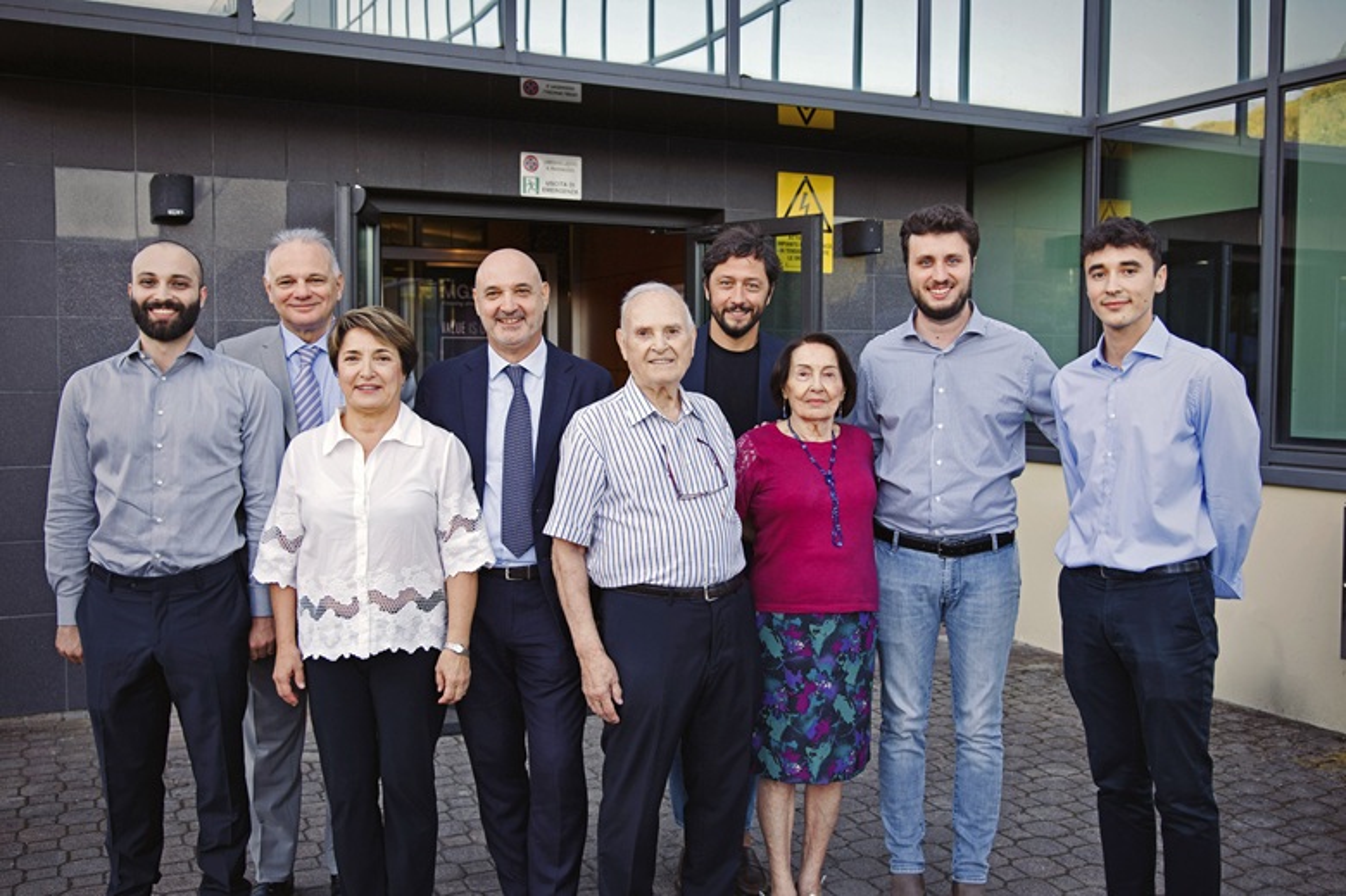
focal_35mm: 33
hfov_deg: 57.3
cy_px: 448
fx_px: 1233
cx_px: 673
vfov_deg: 39.9
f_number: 4
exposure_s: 1/250
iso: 640
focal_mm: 33
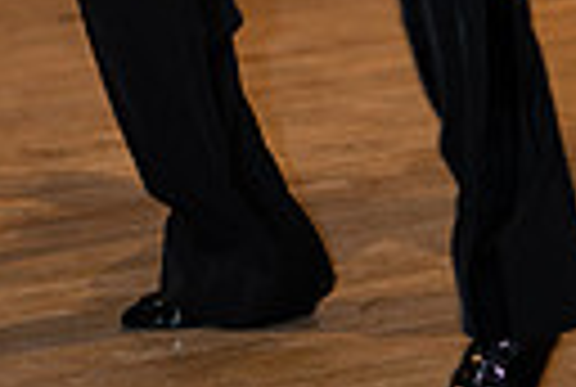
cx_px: 86
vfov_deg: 4.6
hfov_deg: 6.9
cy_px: -346
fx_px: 4779
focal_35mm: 298
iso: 200
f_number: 2
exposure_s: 1/125
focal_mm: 85
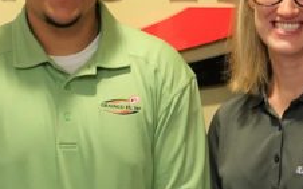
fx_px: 1337
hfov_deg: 12.8
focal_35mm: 162
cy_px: 58
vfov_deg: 8.1
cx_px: 12
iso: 640
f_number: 3.2
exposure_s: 1/40
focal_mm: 12.96
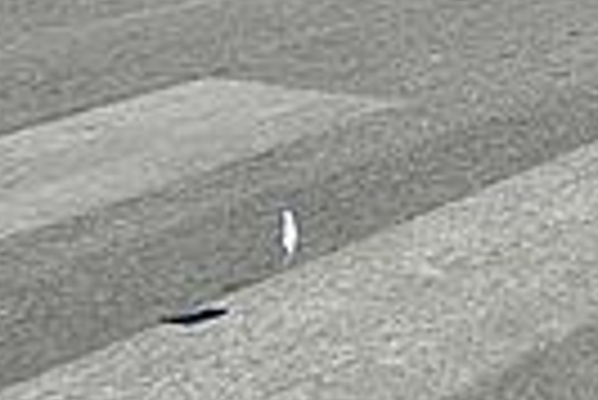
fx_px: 1796
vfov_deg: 11.1
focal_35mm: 108
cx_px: 1241
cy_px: -492
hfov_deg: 14.9
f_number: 8
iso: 200
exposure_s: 1/400
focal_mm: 24
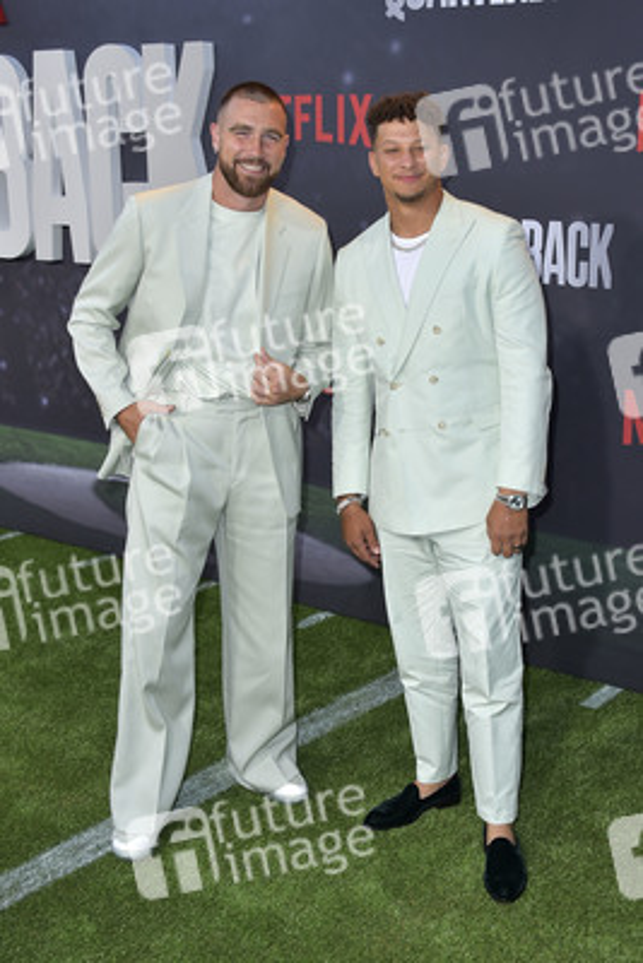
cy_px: 482
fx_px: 964
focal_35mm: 36
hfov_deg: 36.9
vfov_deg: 53.1
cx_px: 322
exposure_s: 1/250
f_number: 6.3
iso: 320
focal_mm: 36
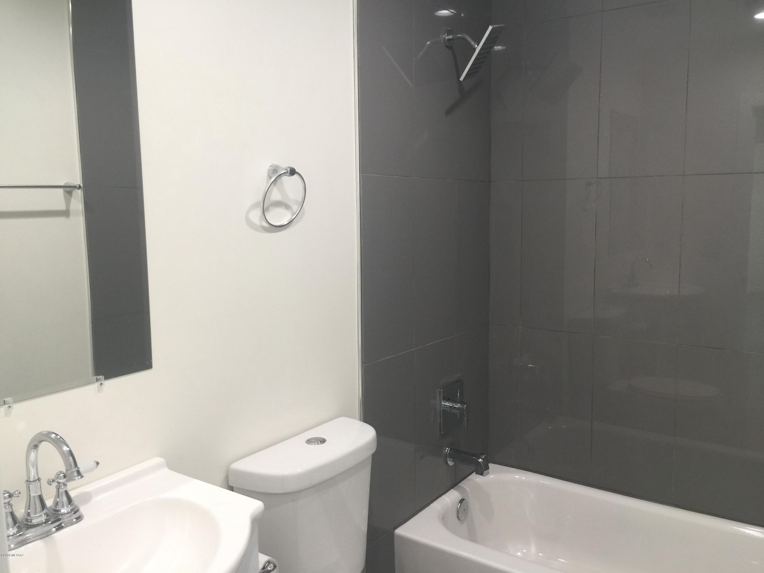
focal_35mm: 29
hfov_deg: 61.7
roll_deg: +0.5
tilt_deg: -7.3
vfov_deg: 48.2
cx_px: 382
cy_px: 286
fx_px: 640
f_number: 2.2
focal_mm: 4.15
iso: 32
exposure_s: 1/15
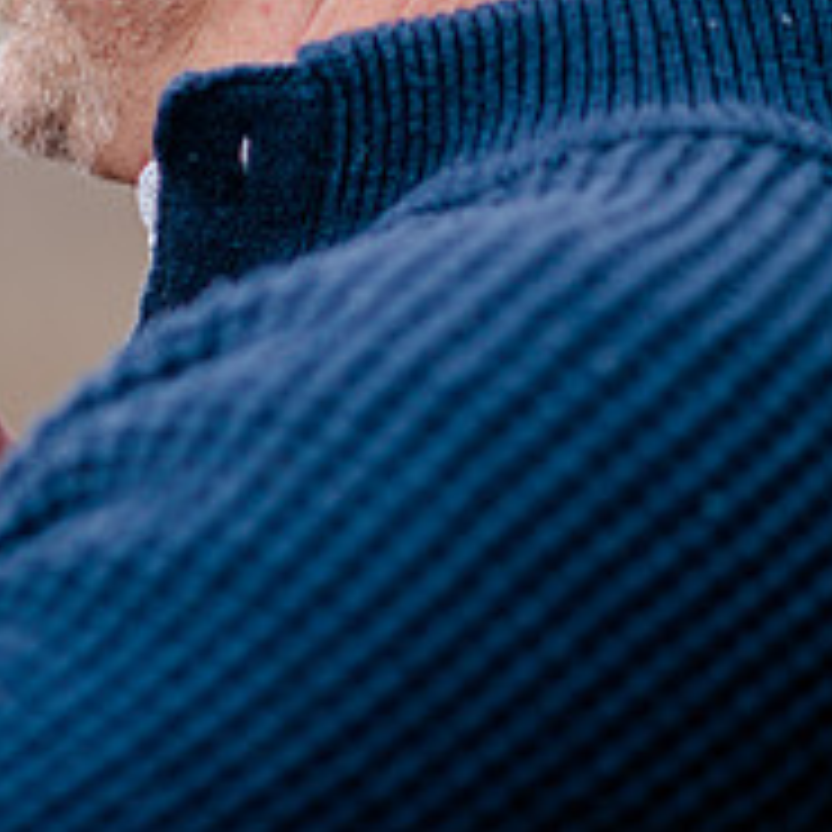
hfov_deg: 6.2
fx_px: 7614
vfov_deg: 6.2
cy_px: -34
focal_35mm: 280
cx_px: -67
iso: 200
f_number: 2
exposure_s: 1/1250
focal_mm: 105
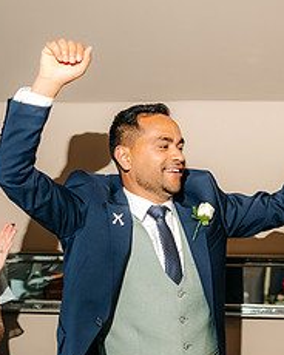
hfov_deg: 17.6
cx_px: 205
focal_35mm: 87
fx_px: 914
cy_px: 255
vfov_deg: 21.8
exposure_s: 1/200
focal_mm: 35
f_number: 1.8
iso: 640
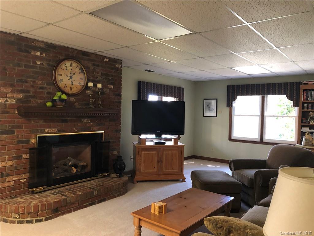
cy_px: 118
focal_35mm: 28
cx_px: 157
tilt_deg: -3.1
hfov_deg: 63.4
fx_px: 254
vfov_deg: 49.7
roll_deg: -2.6
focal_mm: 3.99
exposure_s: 1/15
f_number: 1.8
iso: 100
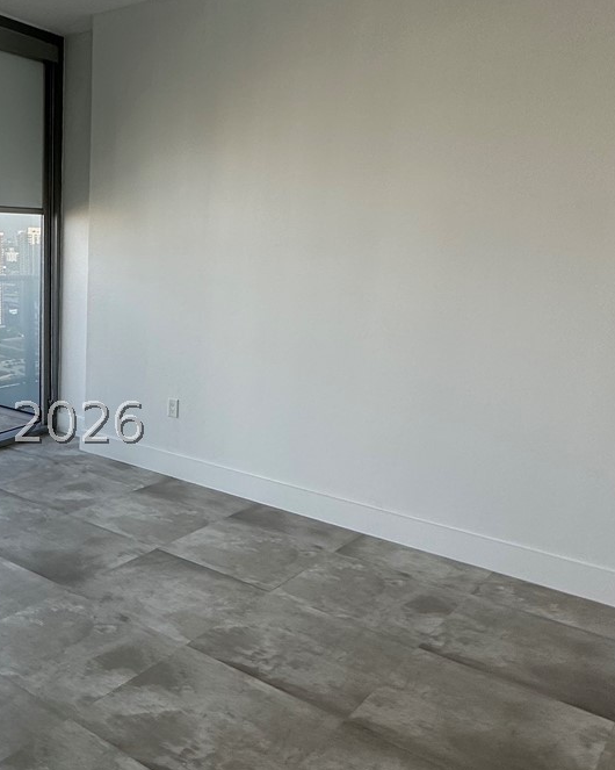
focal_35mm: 33
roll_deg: +0.5
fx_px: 751
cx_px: 75
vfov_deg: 54.1
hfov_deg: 41.4
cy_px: 423
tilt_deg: -13.8
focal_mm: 2.22
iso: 40
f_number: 2.2
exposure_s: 1/120
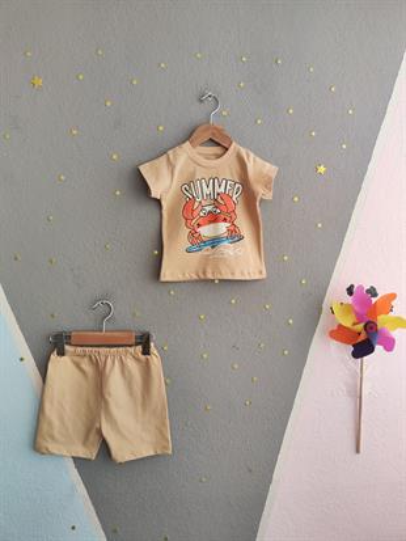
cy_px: 270
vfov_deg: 71.6
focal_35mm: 24
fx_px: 375
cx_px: 203
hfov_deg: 56.8
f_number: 1.88
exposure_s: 1/80.4
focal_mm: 5.59
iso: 316
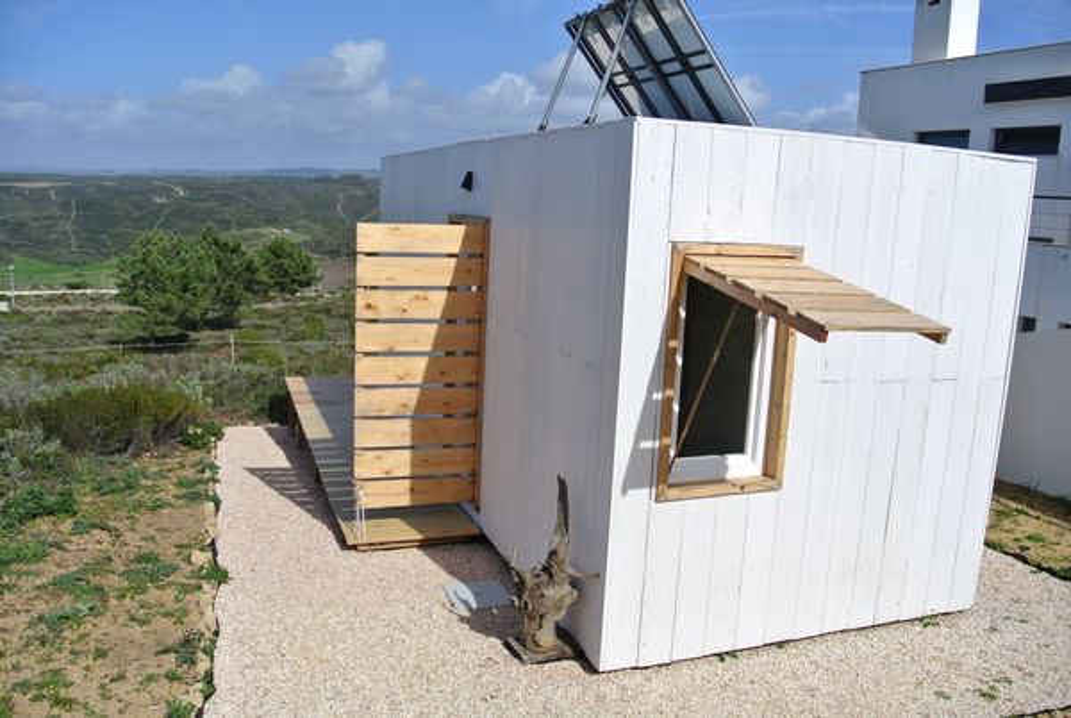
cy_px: 359
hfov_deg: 63.6
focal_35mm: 29
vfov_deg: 45.1
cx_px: 536
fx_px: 864
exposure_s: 1/1250
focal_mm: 11
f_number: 5
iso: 100
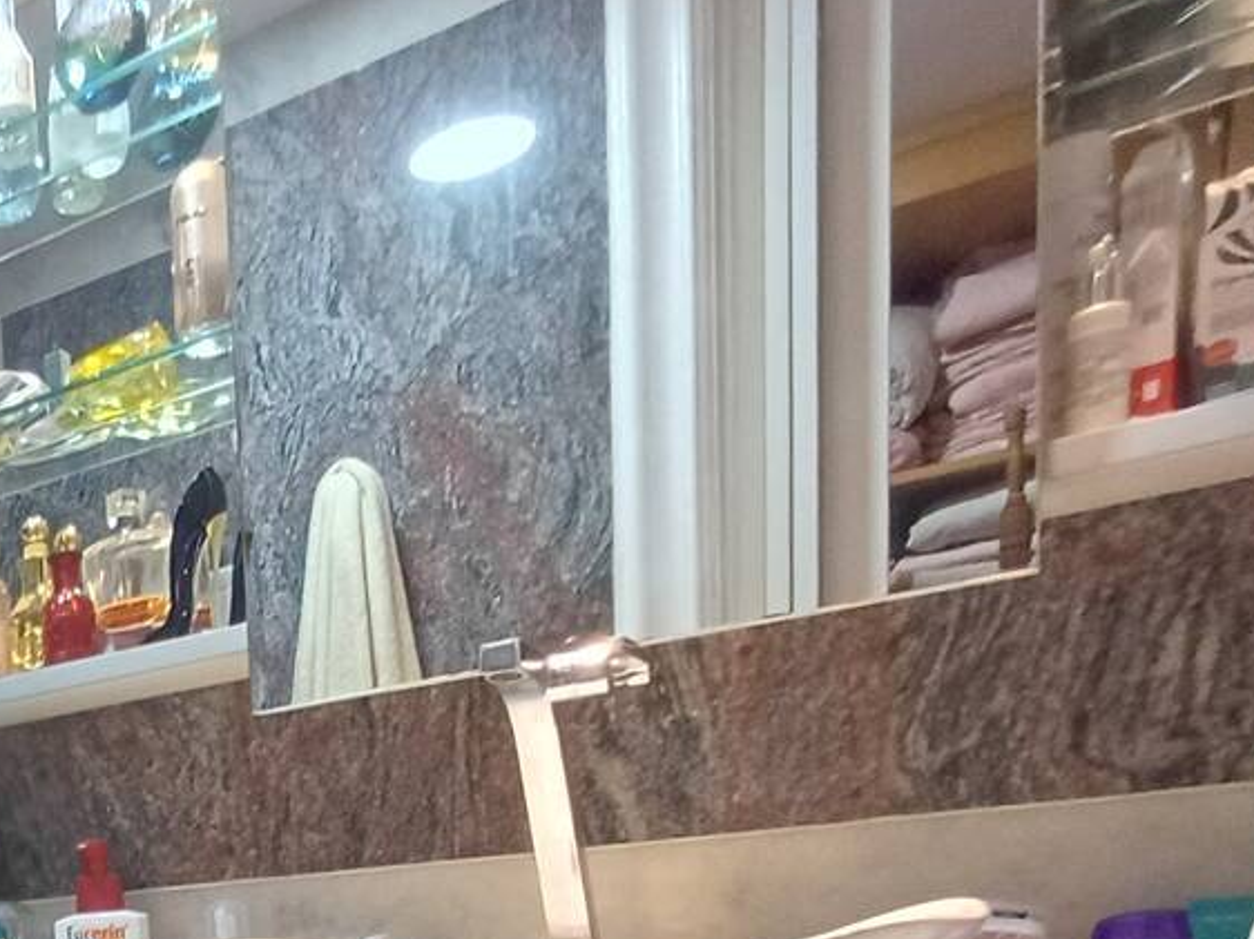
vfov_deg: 30.3
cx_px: -214
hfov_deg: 36.5
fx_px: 1485
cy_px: 1106
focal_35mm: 41
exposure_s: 1/30
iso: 200
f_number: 2.2
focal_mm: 1.64
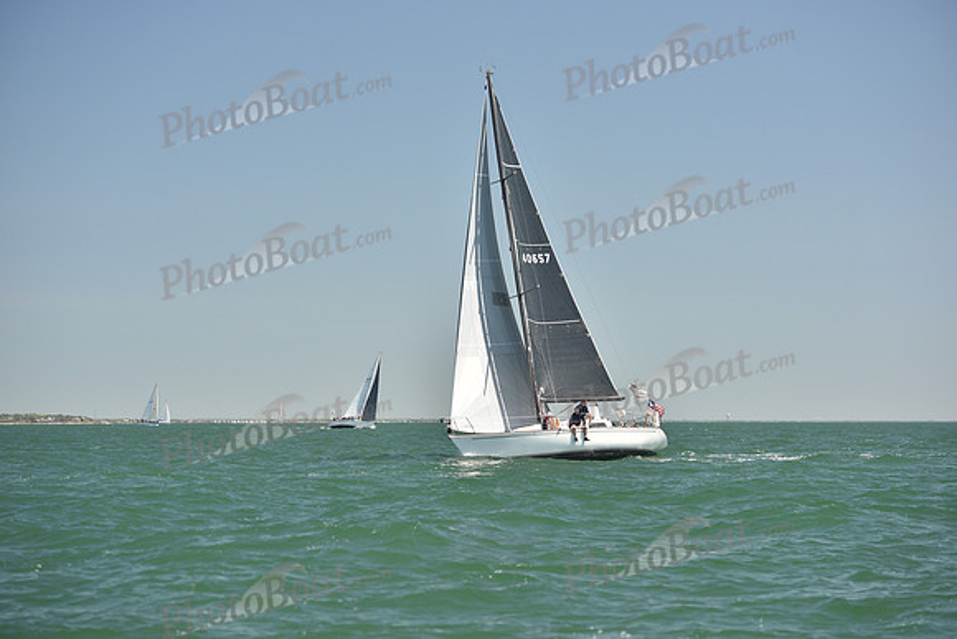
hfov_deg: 20.8
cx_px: 478
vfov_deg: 14.0
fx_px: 2606
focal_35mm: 98
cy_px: 320
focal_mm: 98
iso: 250
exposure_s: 1/800
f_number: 4
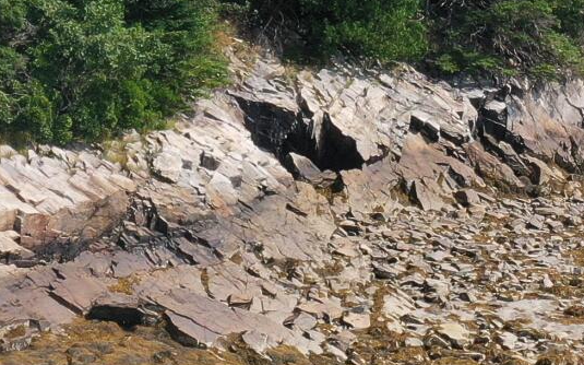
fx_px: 2546
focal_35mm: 160
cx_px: 639
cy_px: 193
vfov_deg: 8.2
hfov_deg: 12.9
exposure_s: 1/400
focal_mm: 10.26
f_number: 5.6
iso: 100
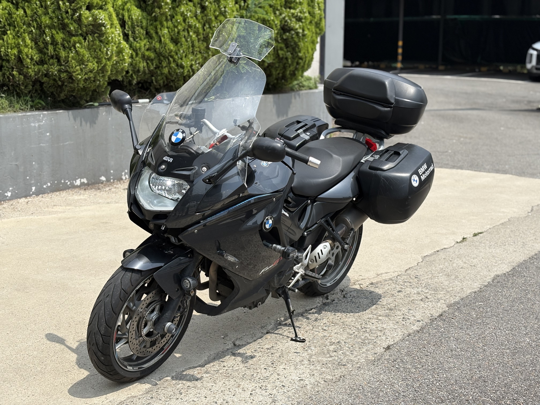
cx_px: 270
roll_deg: +0.6
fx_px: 811
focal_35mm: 52
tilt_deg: -10.6
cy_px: 202
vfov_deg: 28.0
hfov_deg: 36.8
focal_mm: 5.96
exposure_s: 1/3125
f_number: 1.6
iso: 32
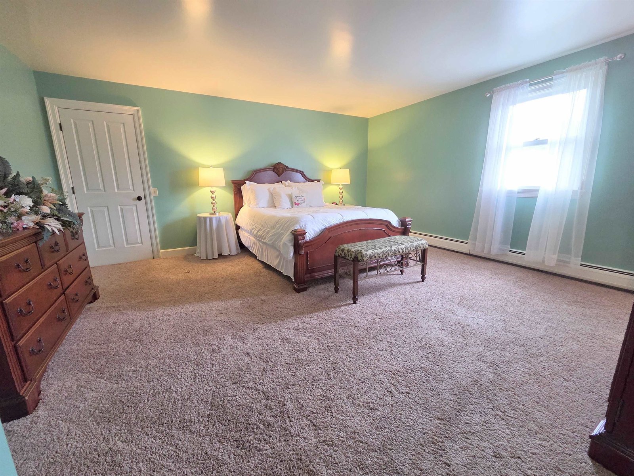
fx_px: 238
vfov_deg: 89.9
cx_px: 317
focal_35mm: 13
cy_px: 238
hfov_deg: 106.2
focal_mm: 2.2
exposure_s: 1/60
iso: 500
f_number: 2.2
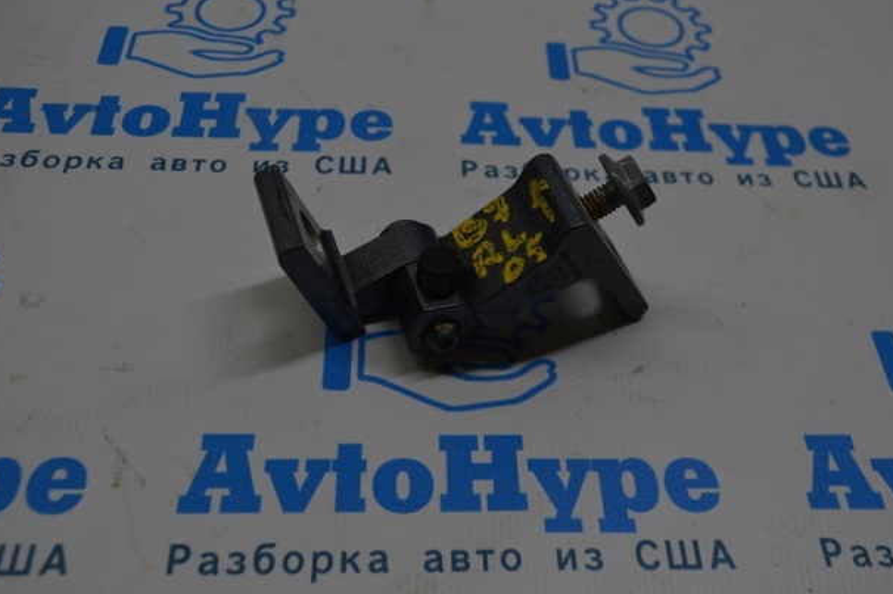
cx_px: 452
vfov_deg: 35.0
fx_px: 942
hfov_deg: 50.7
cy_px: 309
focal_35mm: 38
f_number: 5.6
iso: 110
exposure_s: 1/60
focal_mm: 24
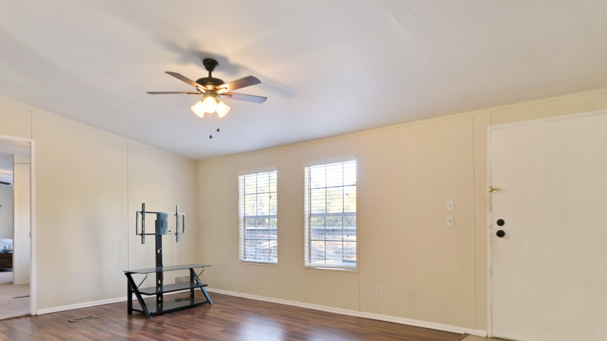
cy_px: 225
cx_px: 275
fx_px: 370
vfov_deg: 48.7
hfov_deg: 78.5
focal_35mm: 23
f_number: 8
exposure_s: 1/6
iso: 320
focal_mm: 12
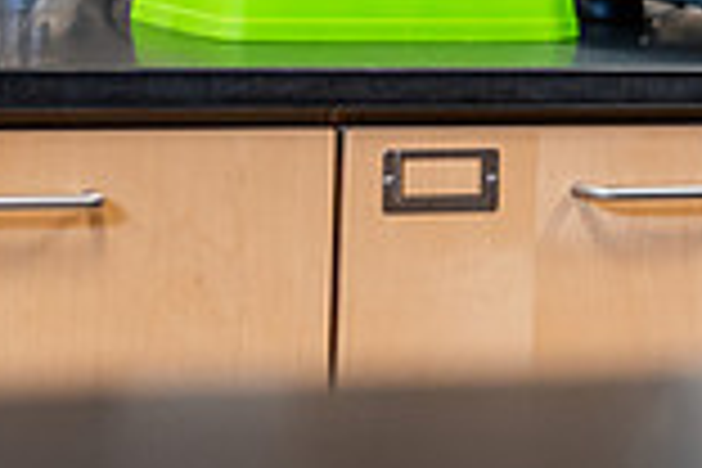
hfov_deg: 7.8
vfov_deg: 5.2
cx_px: 1022
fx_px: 5089
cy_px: -146
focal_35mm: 261
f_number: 2.8
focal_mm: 70
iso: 1000
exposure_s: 1/200
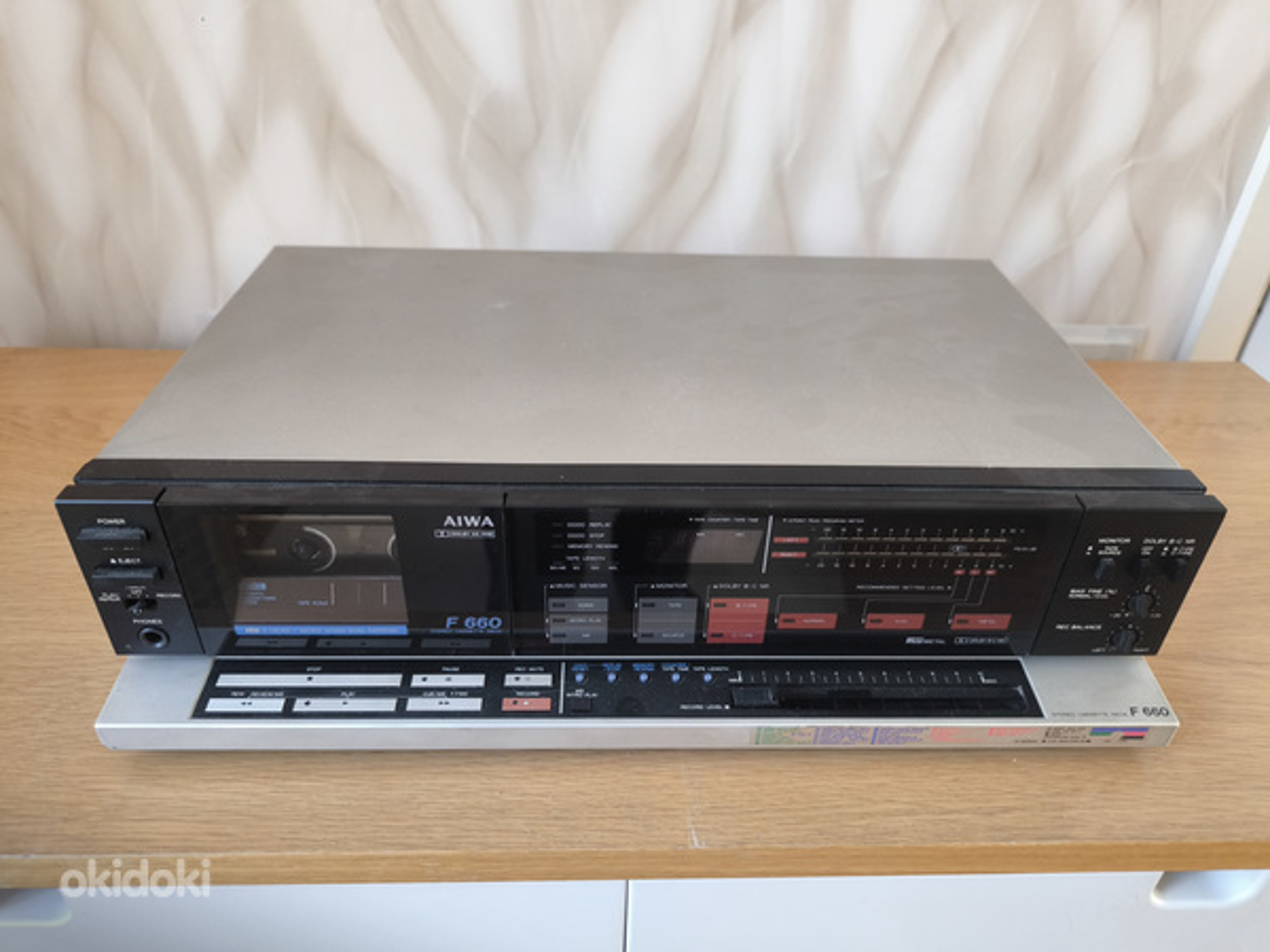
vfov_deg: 56.8
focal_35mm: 24
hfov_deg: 71.6
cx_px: 635
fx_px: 881
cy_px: 476
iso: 400
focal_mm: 6.92
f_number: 1.9
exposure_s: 1/50
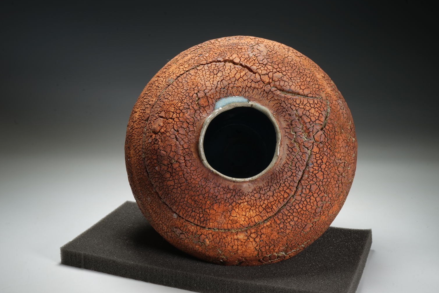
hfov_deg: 38.9
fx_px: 622
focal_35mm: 51
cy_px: 149
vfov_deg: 26.5
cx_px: 224
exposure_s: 1/4
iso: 50
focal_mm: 50
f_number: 16
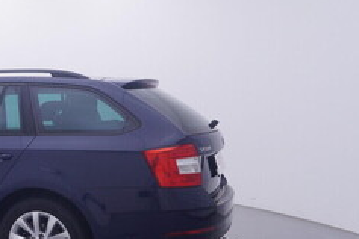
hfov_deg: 33.5
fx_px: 520
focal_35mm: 52
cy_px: 135
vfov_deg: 25.9
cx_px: -31
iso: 200
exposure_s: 1/80
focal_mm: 15
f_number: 5
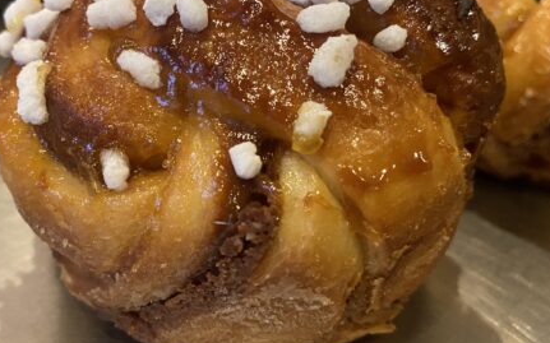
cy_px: 147
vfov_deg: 31.2
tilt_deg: -30.4
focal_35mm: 41
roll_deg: -0.6
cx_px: 229
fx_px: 614
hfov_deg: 48.0
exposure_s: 1/33
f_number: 1.8
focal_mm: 4.25
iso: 500
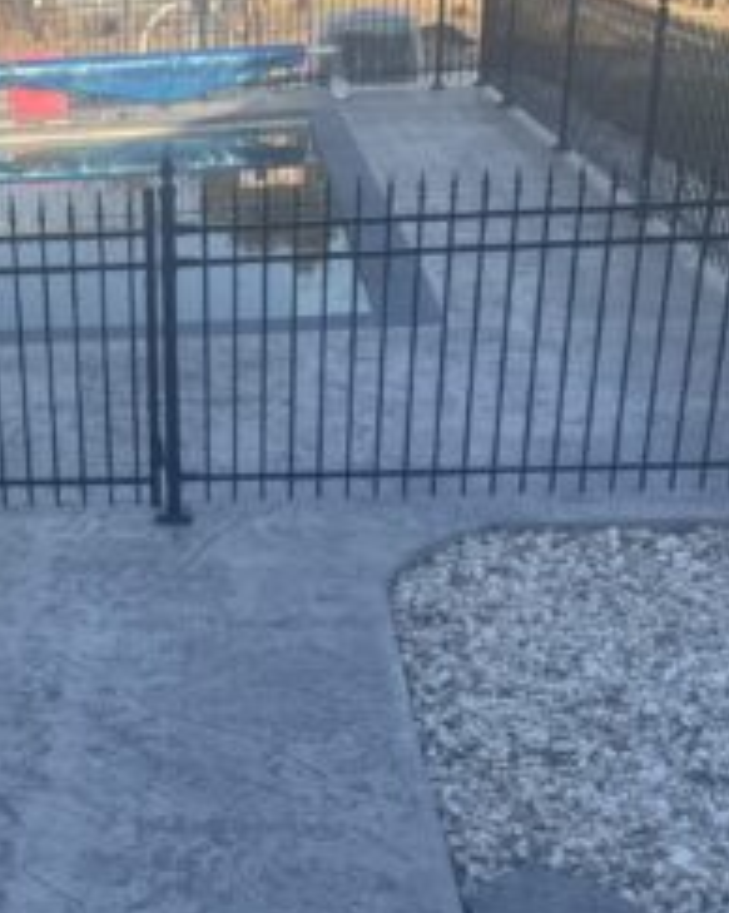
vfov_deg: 34.5
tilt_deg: -22.6
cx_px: 34
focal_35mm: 54
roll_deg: +6.5
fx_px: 1458
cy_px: 601
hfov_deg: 26.8
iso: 80
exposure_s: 1/1131
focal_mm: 6.76
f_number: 1.78
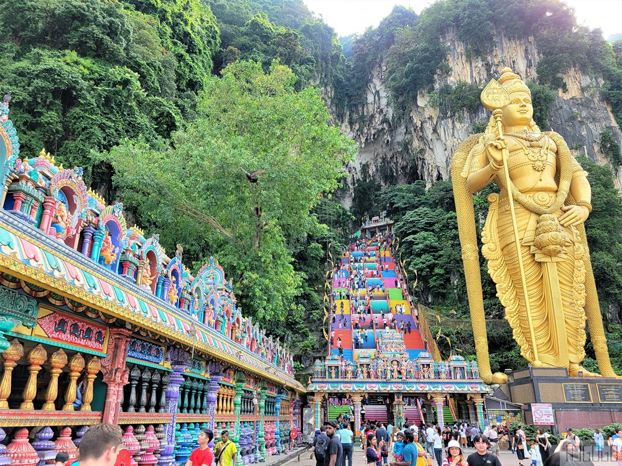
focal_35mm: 26
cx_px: 311
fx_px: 467
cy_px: 233
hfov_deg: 67.3
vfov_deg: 53.1
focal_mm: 5.4
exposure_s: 1/480
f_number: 1.8
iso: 40
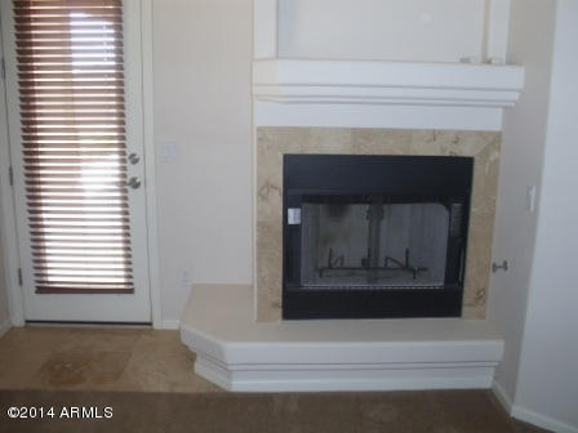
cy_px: 216
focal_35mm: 38
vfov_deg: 37.7
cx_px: 289
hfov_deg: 49.0
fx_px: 635
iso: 200
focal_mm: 6.3
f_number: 2.9
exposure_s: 1/60
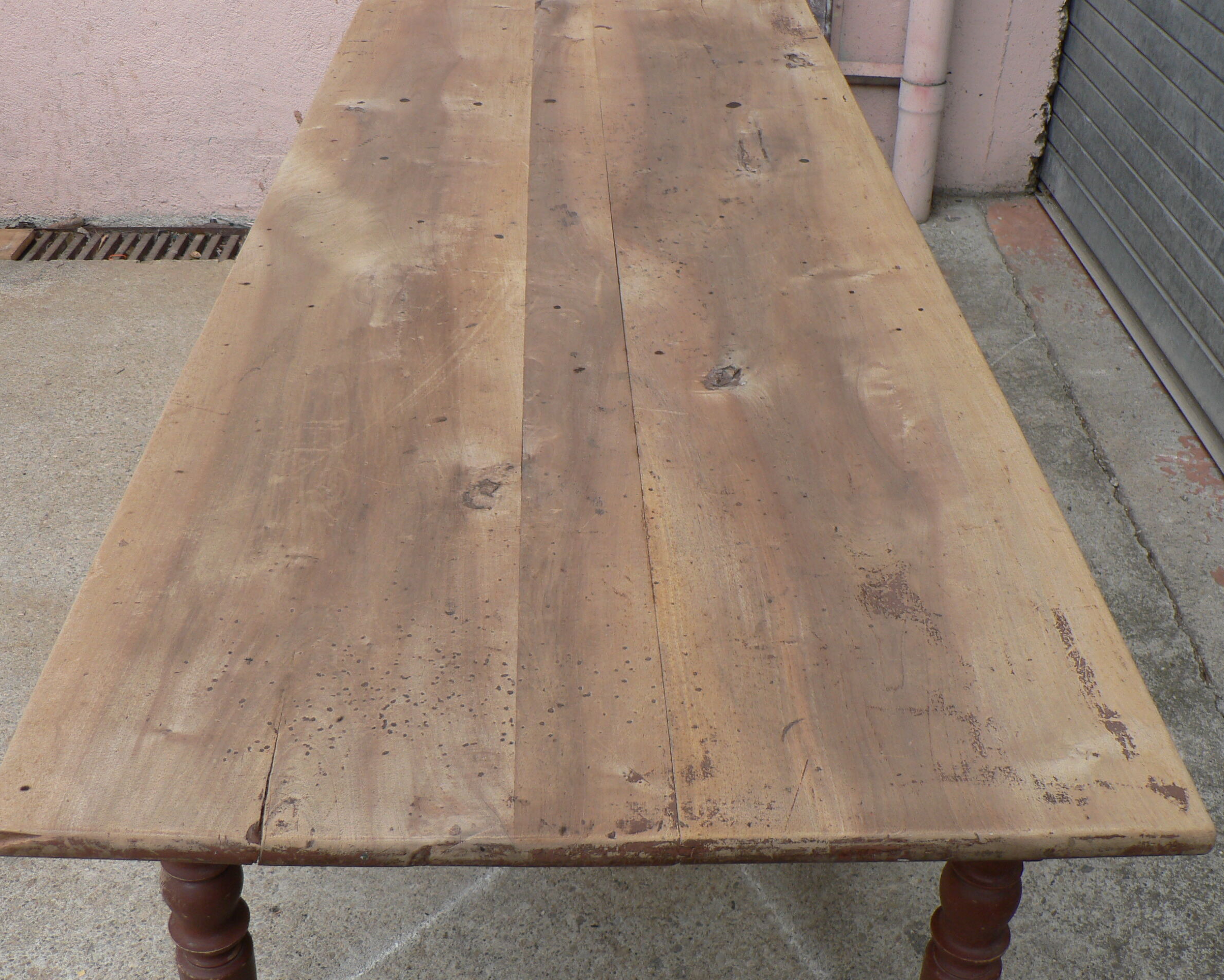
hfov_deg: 47.9
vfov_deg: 39.2
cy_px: 486
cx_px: 578
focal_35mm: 38
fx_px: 1377
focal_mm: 6
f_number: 3.2
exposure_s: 1/400
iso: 80
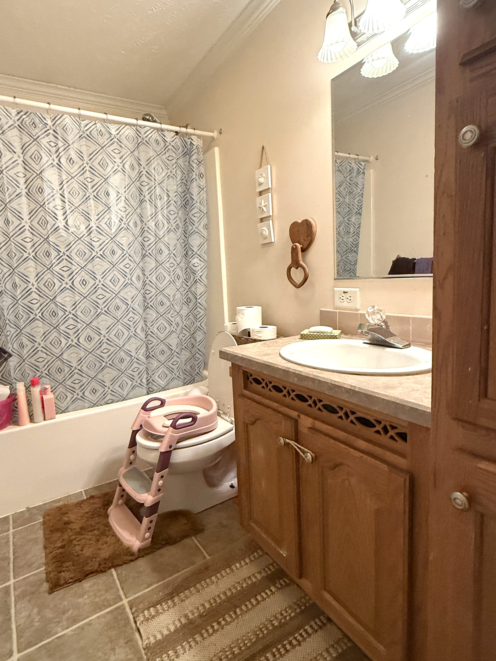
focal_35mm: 19
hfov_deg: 68.4
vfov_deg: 84.7
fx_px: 363
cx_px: 218
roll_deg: +2.5
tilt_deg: -5.8
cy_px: 323
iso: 500
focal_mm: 2.22
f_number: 2.2
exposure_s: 1/60
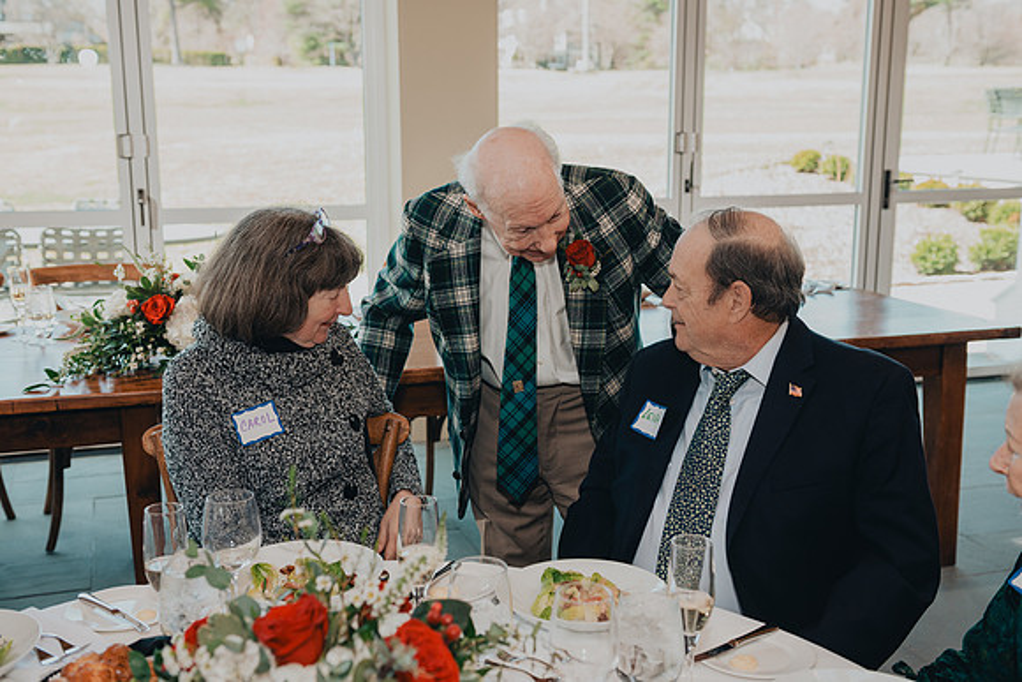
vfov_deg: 30.9
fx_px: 1233
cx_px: 511
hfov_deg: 45.0
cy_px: 341
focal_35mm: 43
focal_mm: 42
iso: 500
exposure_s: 1/200
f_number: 4
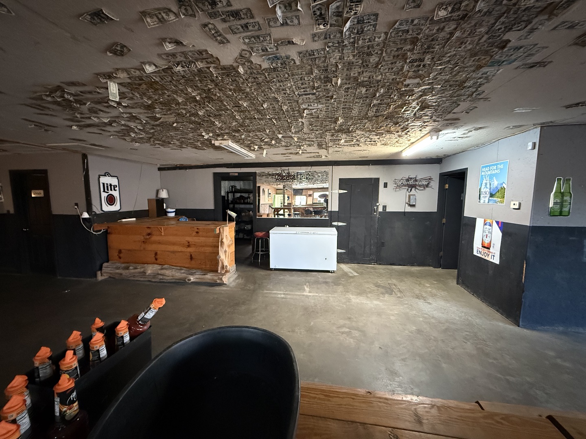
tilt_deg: -5.3
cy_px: 220
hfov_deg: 102.1
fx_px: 237
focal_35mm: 14
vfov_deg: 85.7
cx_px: 293
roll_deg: -0.7
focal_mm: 2.22
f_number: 2.2
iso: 1000
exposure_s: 1/40
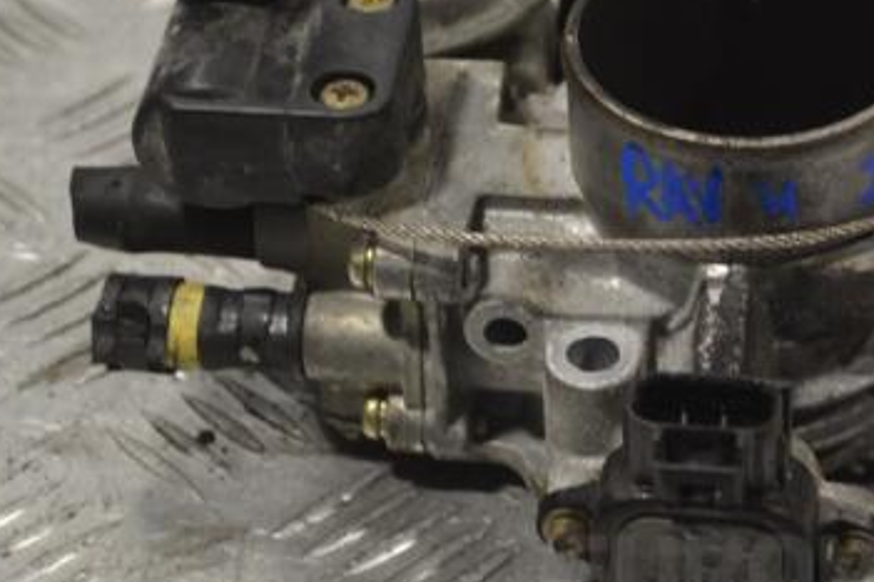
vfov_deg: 9.7
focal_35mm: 141
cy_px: 241
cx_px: 513
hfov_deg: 14.6
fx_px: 3419
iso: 400
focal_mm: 55
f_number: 5.6
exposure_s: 1/80
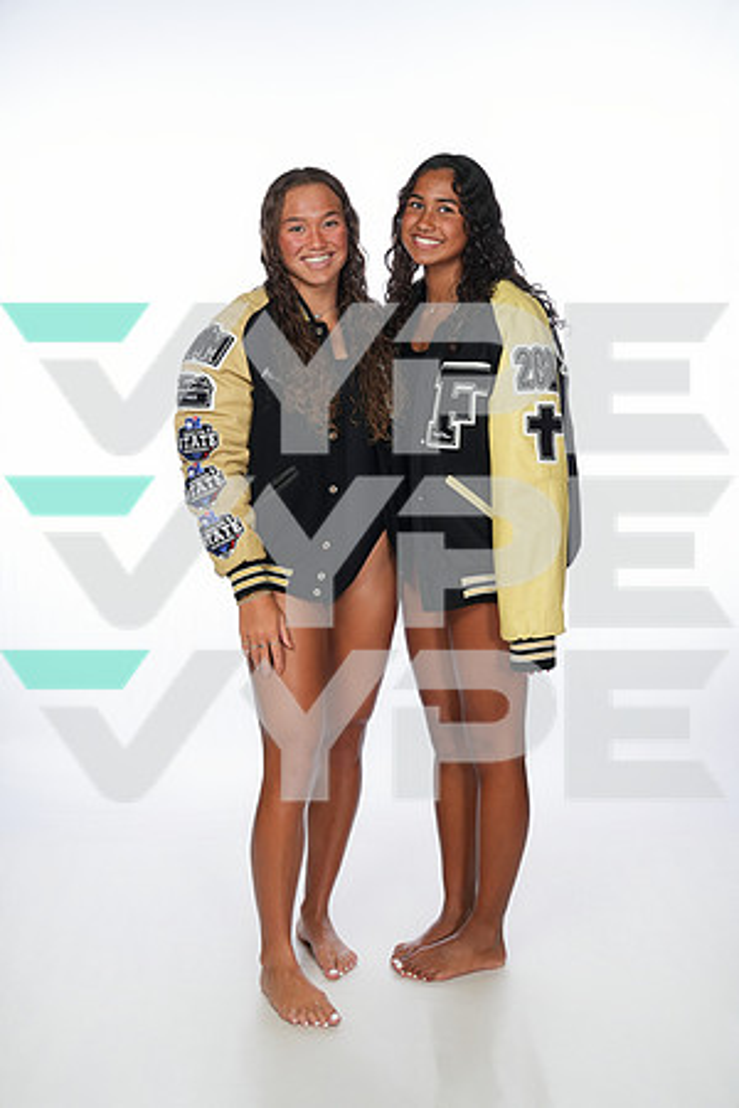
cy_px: 554
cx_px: 370
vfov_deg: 42.7
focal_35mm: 46
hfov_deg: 29.2
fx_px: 1416
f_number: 7.1
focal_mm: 46
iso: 640
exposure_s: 1/250
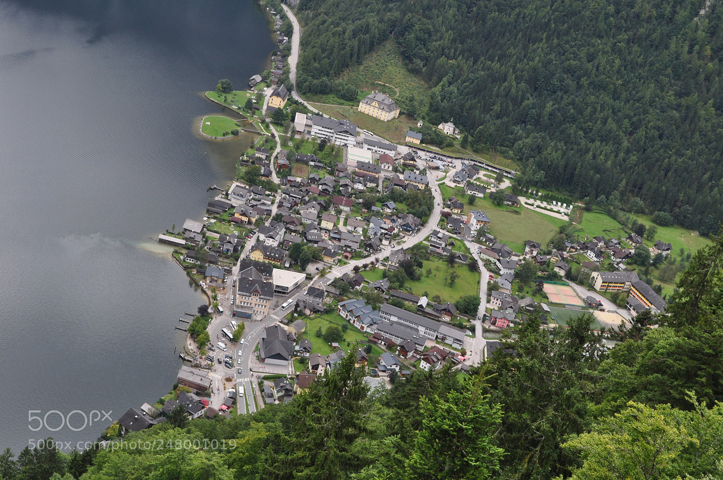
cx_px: 362
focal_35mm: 48
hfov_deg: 41.2
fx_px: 963
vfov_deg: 28.0
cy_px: 240
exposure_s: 1/60
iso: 320
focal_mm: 32
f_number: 8
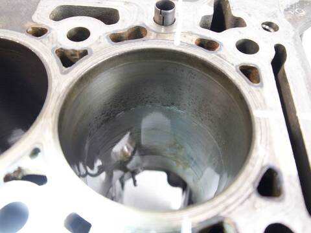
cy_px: 116
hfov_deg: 60.0
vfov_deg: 46.8
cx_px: 156
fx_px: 270
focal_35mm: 30
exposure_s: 1/60
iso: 3200
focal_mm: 15
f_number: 3.6
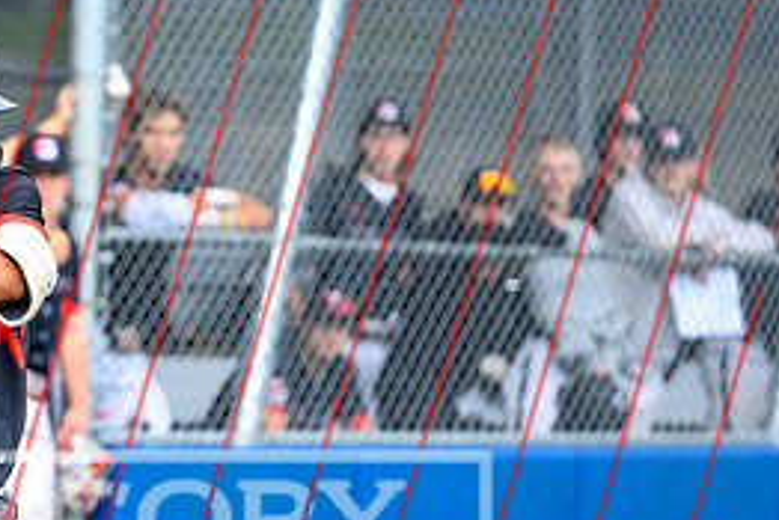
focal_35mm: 333
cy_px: 563
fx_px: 7209
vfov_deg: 4.1
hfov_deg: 6.2
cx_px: -9
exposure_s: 1/3200
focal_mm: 102
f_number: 2.8
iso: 1000
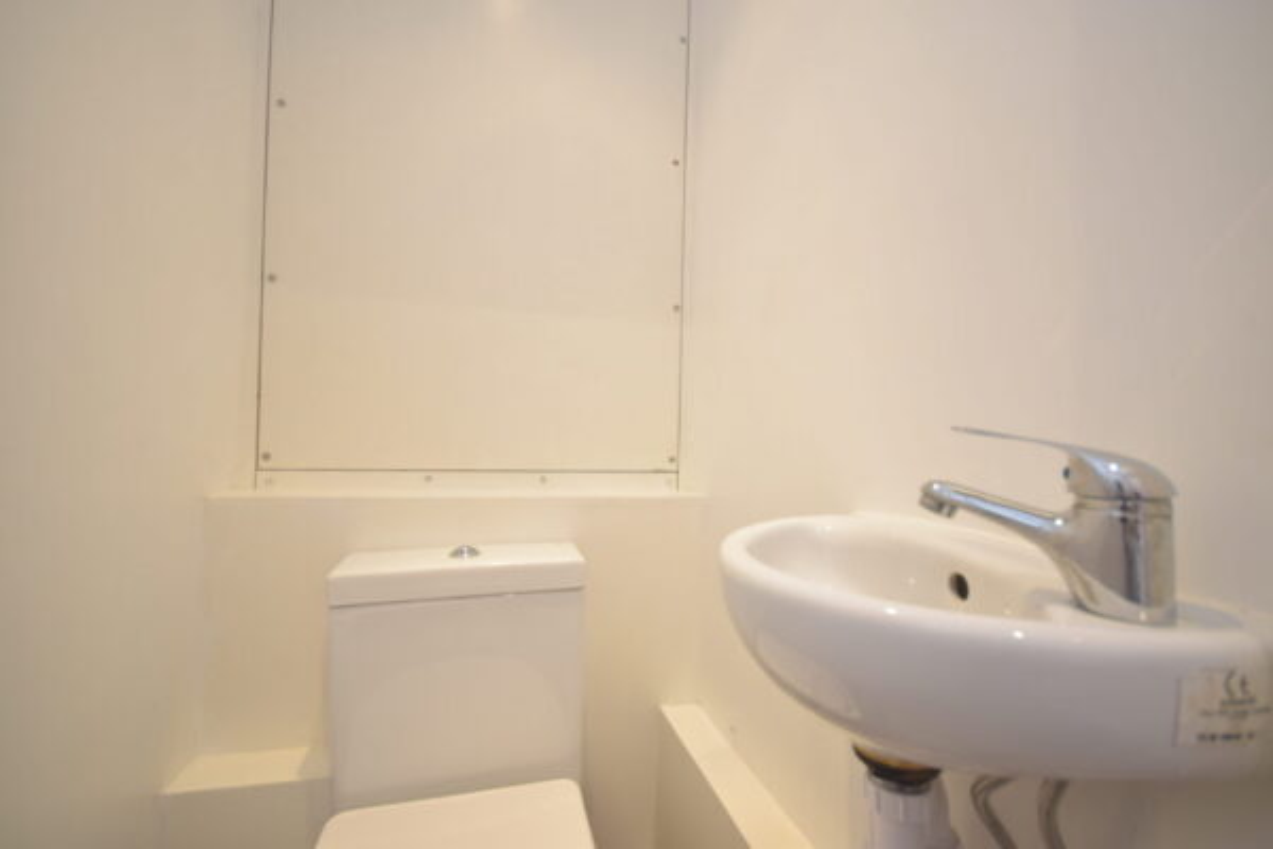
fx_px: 530
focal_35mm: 15
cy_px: 424
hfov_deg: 100.4
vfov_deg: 77.3
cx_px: 636
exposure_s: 1/8
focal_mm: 10
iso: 100
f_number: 4
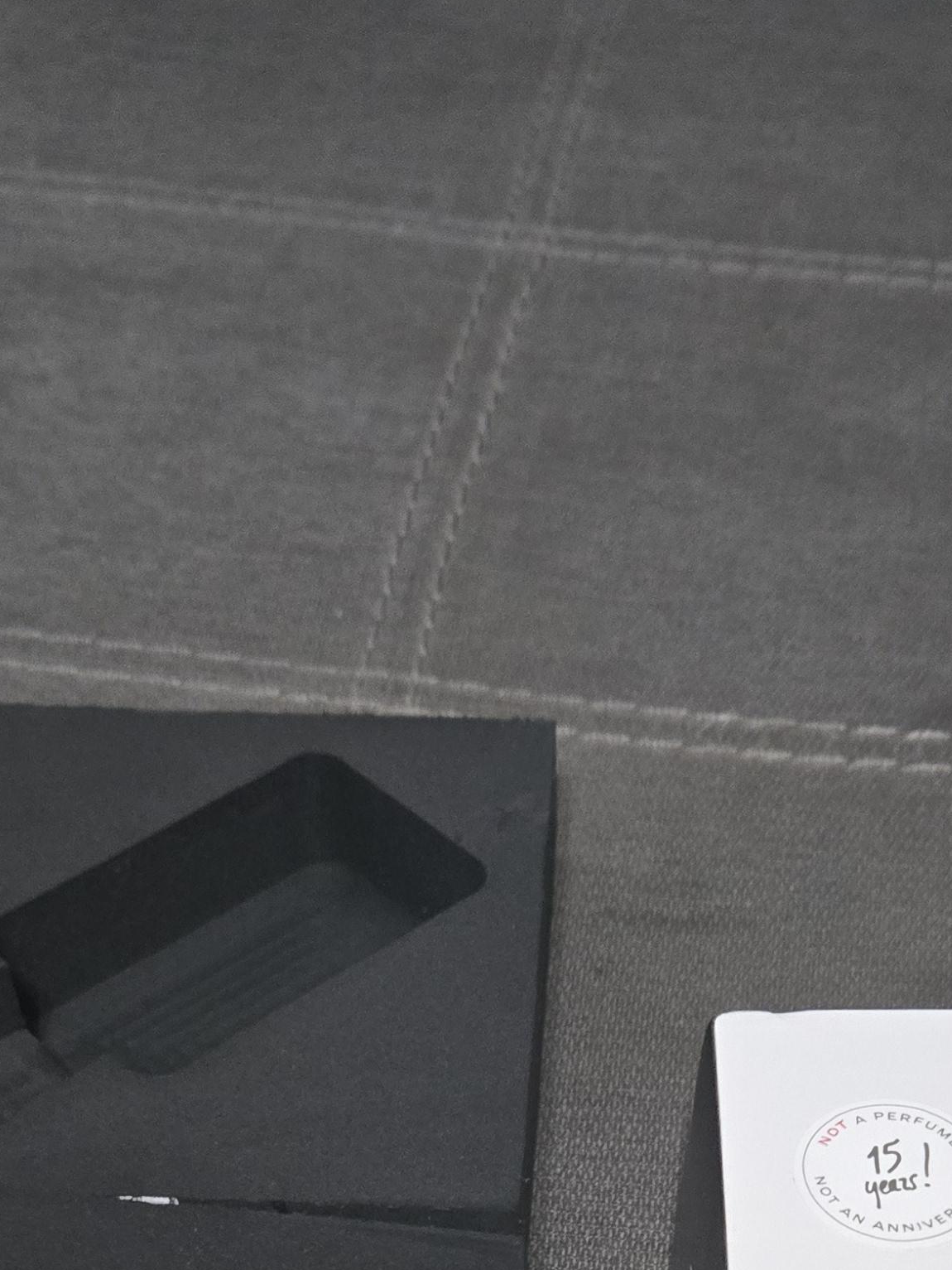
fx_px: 2200
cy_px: 1479
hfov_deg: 24.3
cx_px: 613
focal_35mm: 60
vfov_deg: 28.5
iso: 640
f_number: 1.8
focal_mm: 5.4
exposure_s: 1/60
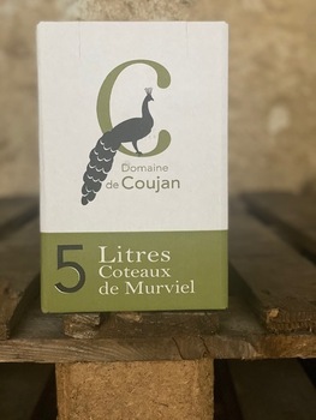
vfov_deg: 36.8
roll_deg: +0.8
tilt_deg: -4.2
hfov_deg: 28.1
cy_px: 210
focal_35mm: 52
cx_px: 158
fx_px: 632
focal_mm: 6
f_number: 2
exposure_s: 1/75
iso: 250
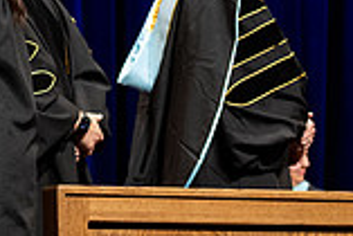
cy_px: 158
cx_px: -196
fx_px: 2542
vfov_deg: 5.3
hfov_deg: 7.8
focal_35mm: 259
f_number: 2.8
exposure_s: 1/250
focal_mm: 70
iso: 640
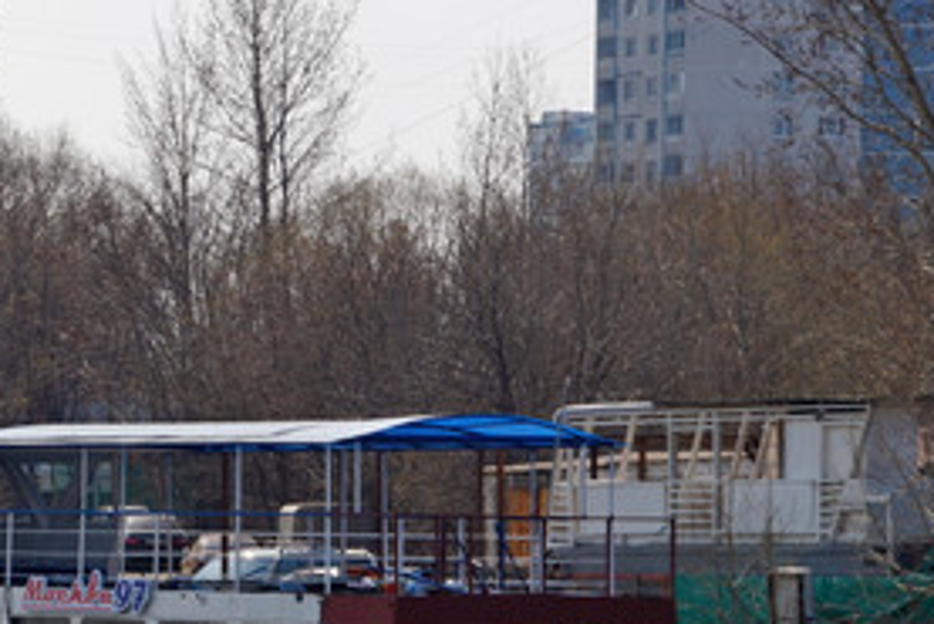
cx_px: 10
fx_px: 7635
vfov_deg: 4.7
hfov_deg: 7.0
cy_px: 469
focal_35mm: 294
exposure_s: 1/250
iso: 100
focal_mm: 85
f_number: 9
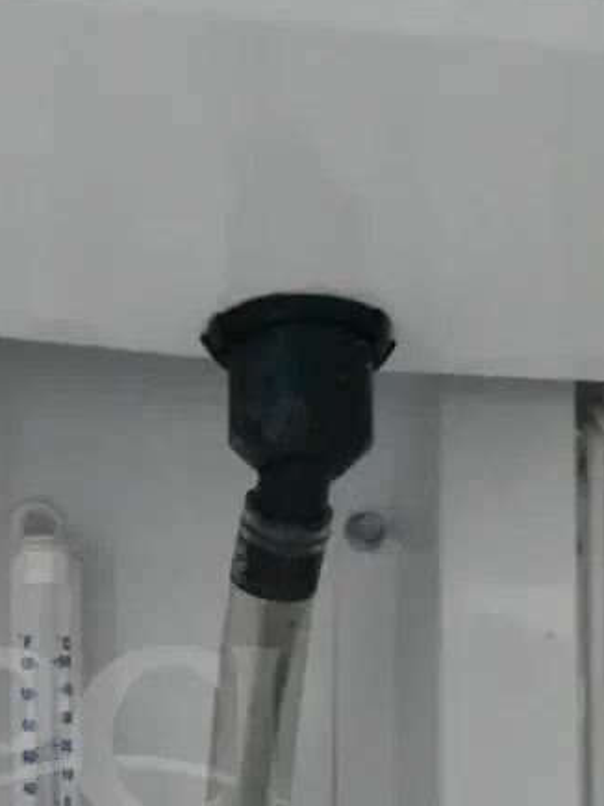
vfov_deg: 11.7
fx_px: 3887
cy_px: 794
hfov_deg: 8.9
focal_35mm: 167
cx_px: 115
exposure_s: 1/100
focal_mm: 55
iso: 16000
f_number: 5.6
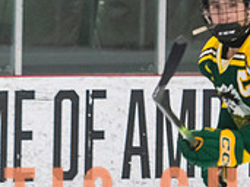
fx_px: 3948
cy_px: 156
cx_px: -134
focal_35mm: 547
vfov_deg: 2.7
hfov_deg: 3.6
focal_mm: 135
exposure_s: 1/640
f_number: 3.2
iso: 2500
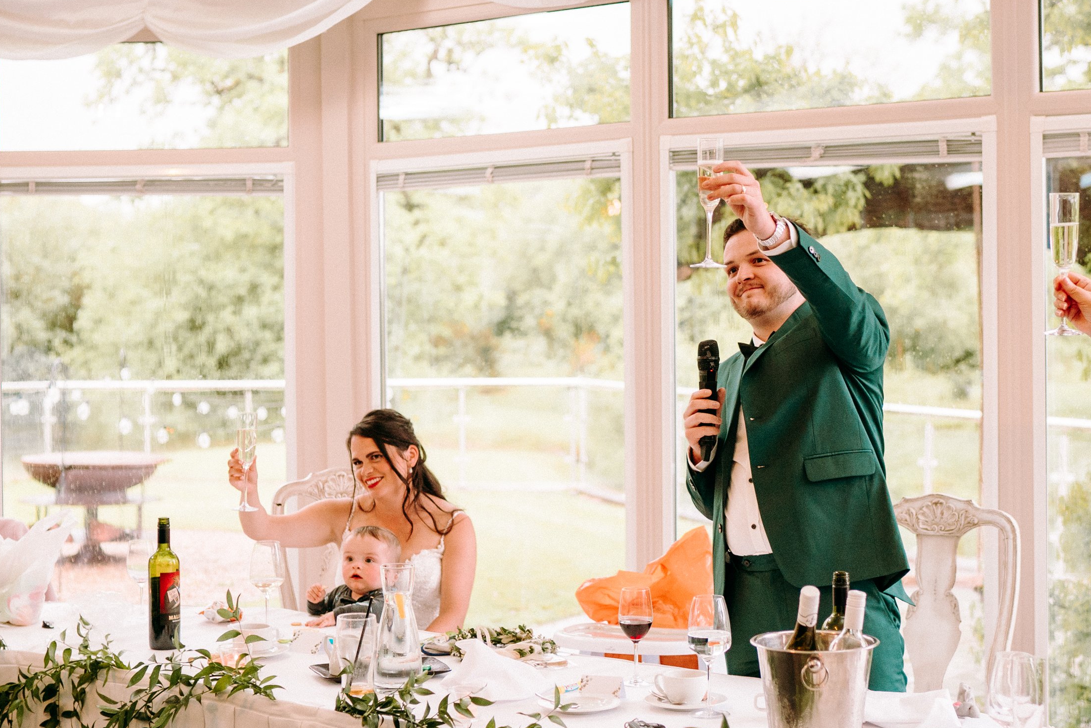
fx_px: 1788
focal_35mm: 59
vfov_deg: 23.0
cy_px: 336
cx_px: 591
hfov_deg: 33.9
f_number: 2
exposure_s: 1/250
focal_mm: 35
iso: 800
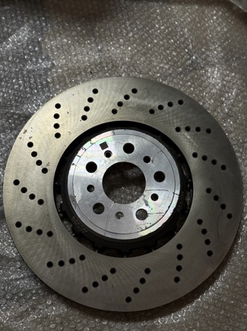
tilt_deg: -73.7
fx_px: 505
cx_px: 120
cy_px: 173
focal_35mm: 53
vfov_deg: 36.2
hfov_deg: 27.5
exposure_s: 1/50
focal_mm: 6.76
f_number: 1.78
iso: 160
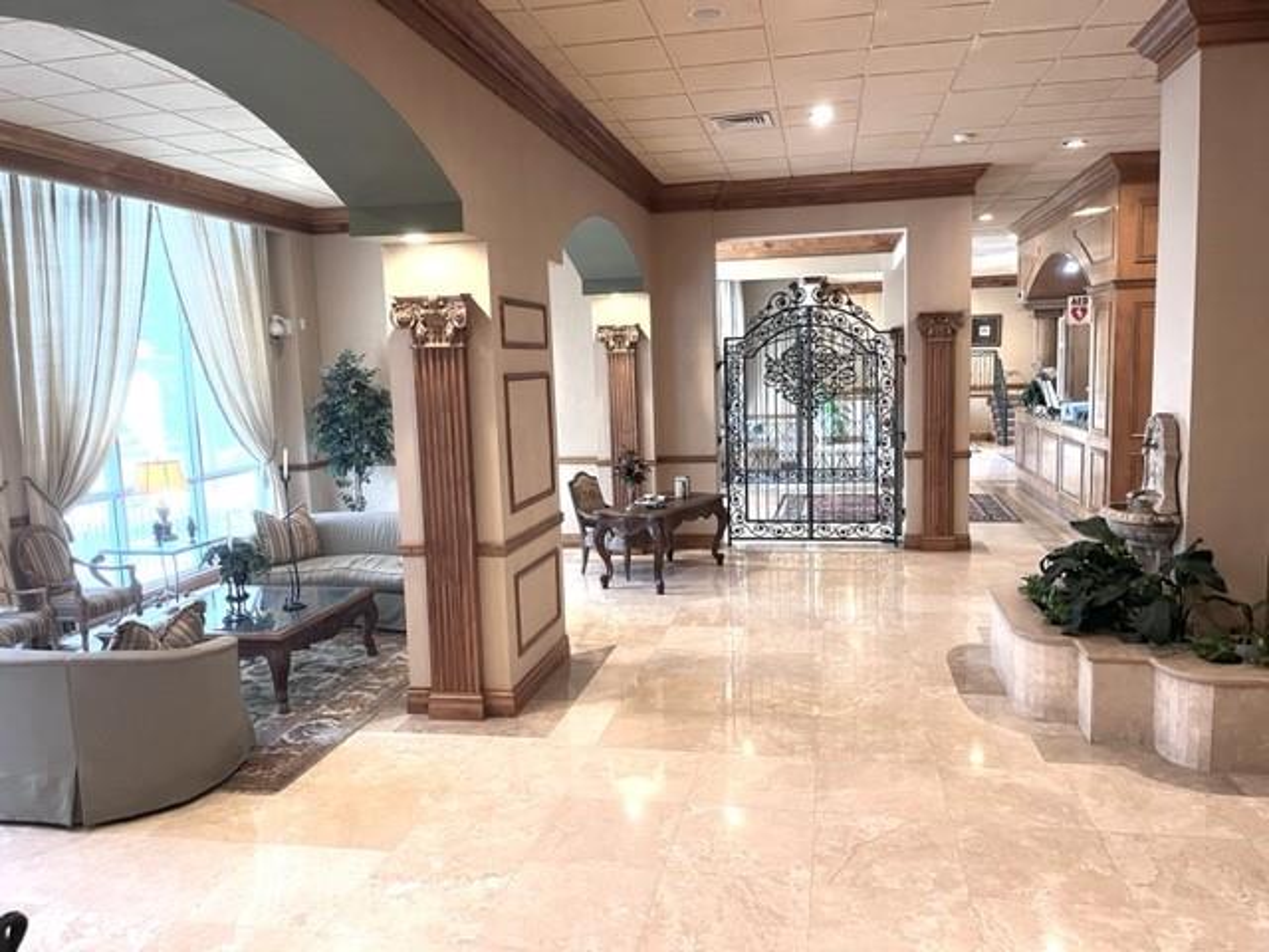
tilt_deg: -7.1
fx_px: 953
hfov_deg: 67.3
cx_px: 634
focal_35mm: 26
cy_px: 476
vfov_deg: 53.1
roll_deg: +1.6
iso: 200
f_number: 1.6
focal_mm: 5.1
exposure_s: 1/60
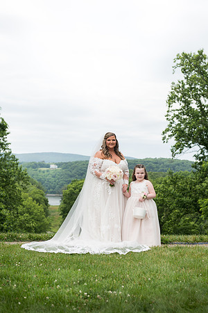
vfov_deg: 32.4
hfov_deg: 21.9
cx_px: 104
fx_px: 537
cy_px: 156
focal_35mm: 62
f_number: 4.5
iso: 64
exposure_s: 1/320
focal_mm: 62
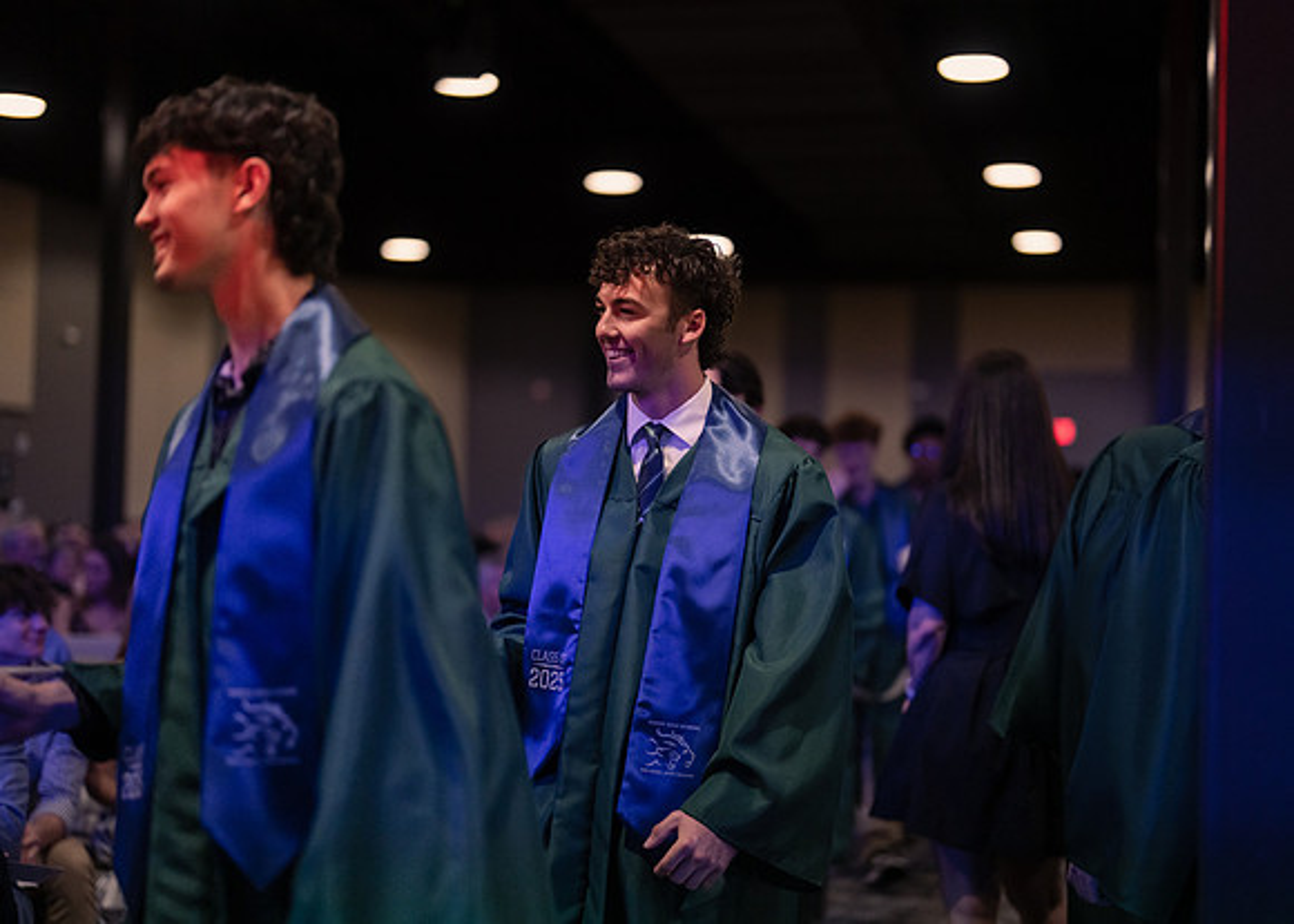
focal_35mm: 53
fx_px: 1951
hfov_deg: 36.7
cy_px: 462
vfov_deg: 26.6
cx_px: 647
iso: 1250
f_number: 1.2
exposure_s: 1/500
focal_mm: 50
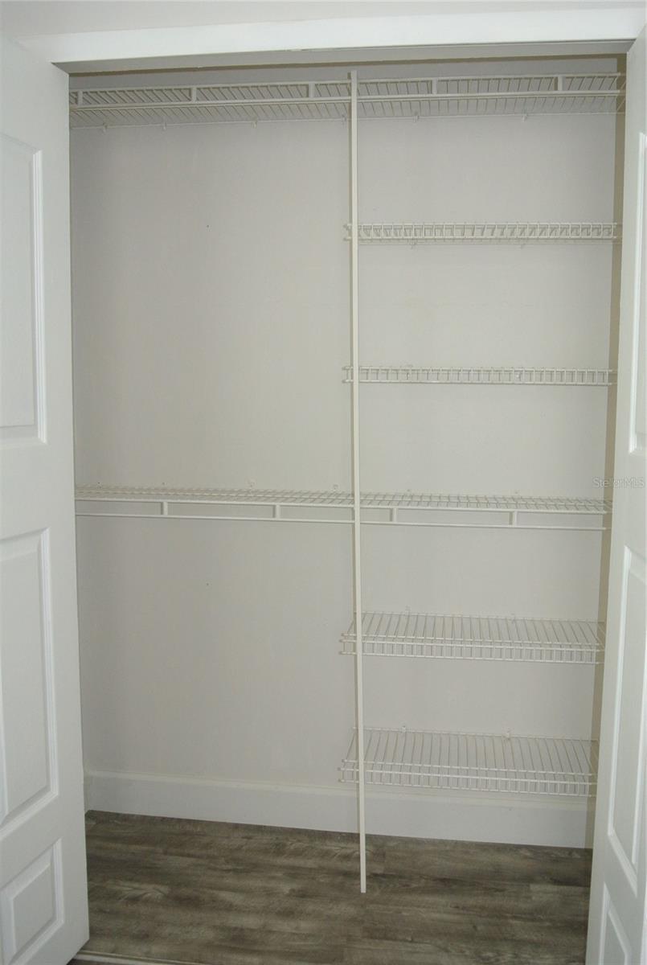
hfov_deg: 42.5
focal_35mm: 31
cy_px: 482
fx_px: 832
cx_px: 324
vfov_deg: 60.2
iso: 450
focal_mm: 11.8
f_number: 3.8
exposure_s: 1/60
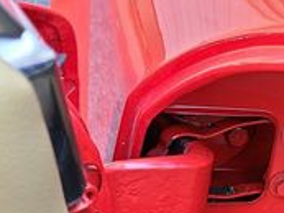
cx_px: 261
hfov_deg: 20.0
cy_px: 249
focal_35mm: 96
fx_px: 788
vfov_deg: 14.9
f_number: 1.8
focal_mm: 5.4
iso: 64
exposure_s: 1/59
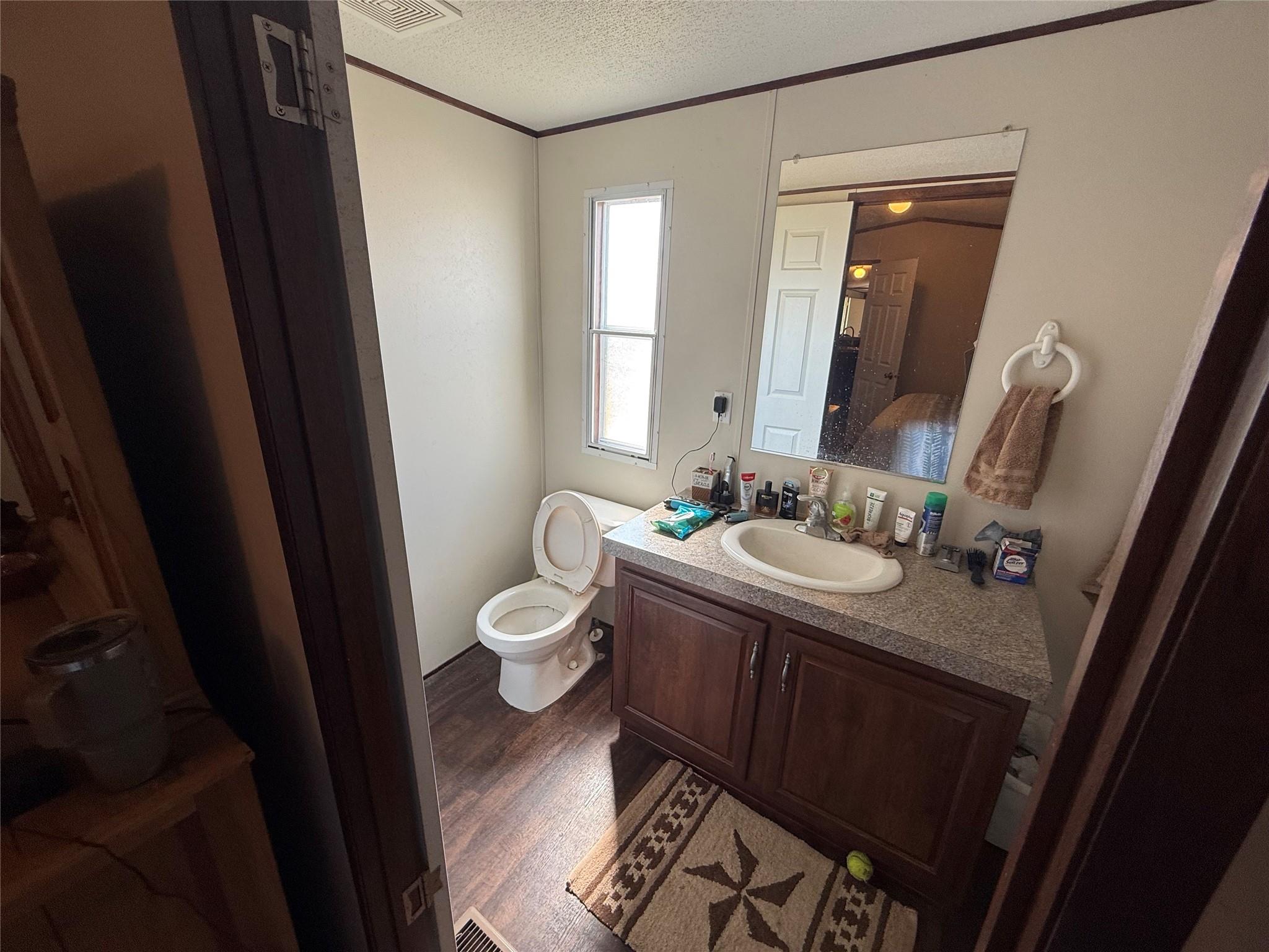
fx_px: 513
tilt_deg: -17.5
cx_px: 634
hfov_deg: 102.1
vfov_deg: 85.7
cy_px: 476
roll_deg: -2.9
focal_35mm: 14
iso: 80
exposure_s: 1/99
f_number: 2.2
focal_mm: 2.22
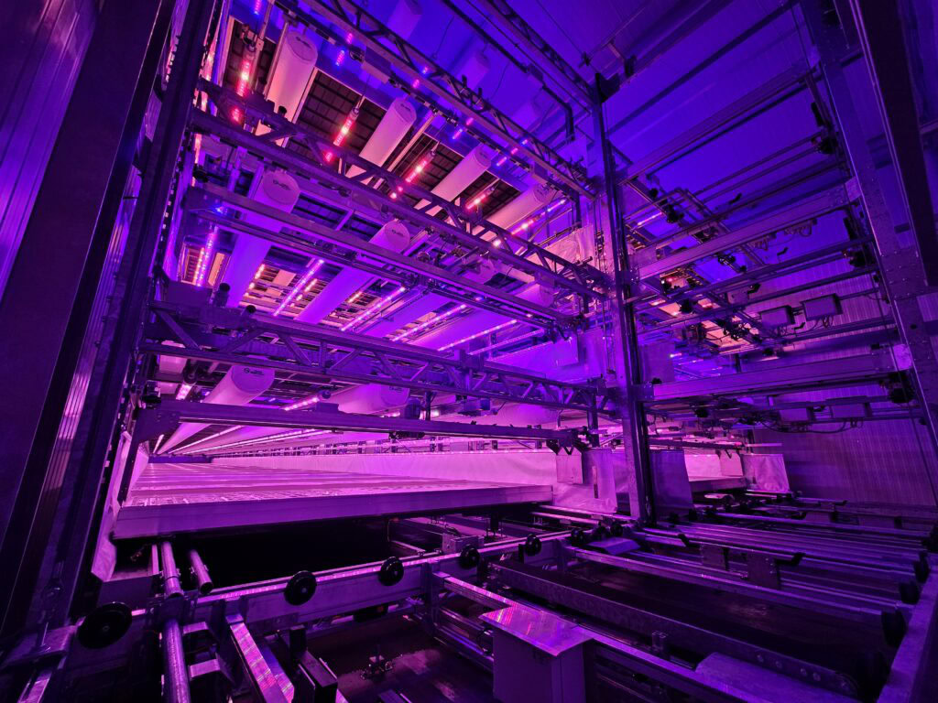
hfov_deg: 106.2
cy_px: 352
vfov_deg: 89.9
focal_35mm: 13
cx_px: 469
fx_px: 352
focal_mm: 2.2
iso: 64
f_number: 2.2
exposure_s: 1/100
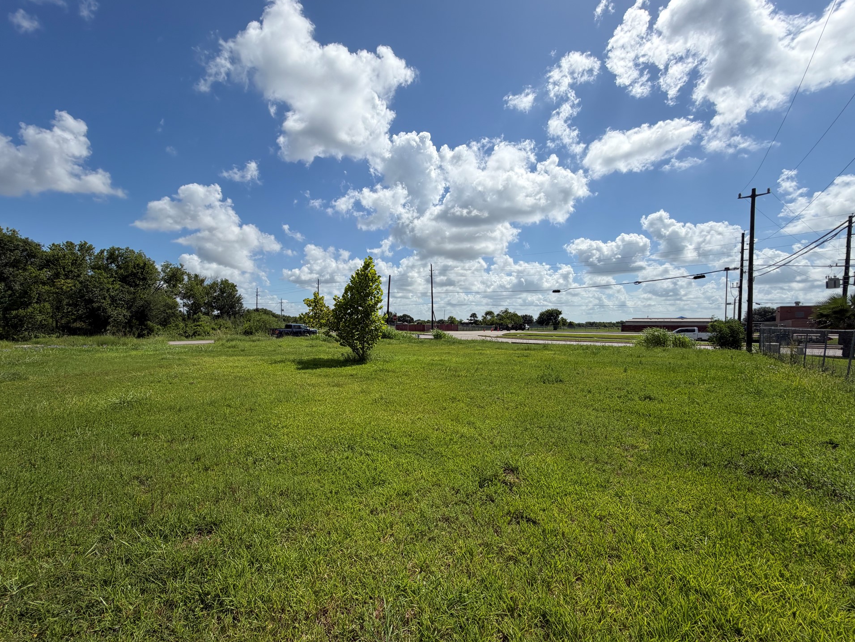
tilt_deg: -1.7
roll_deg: +0.8
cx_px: 401
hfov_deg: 98.0
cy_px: 334
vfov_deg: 81.7
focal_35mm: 15
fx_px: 371
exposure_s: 1/1795
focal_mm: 2.22
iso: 20
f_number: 2.2
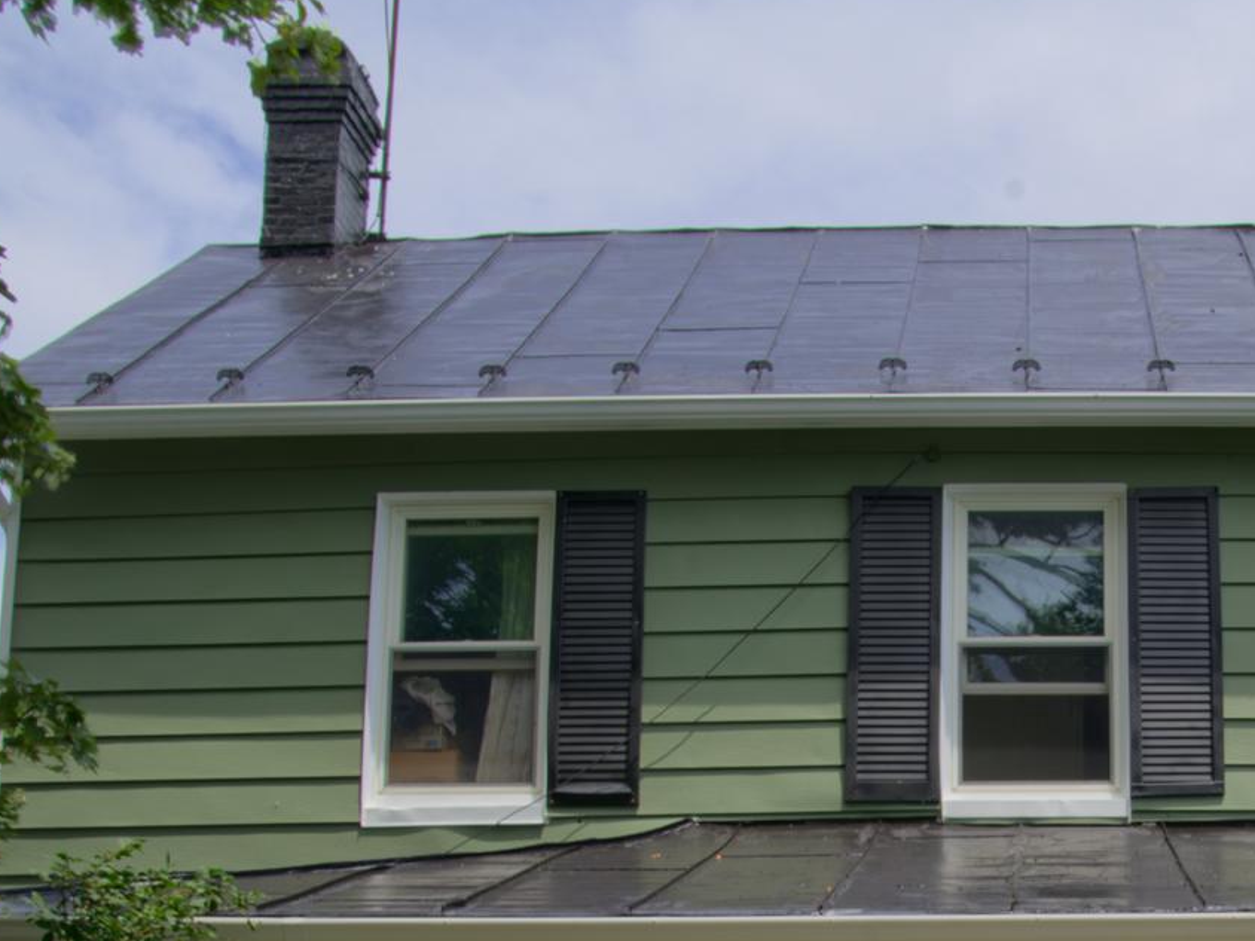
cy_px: 995
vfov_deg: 24.6
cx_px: 1096
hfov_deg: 32.8
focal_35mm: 56
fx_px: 2030
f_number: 11
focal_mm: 24
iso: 100
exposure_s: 1/8
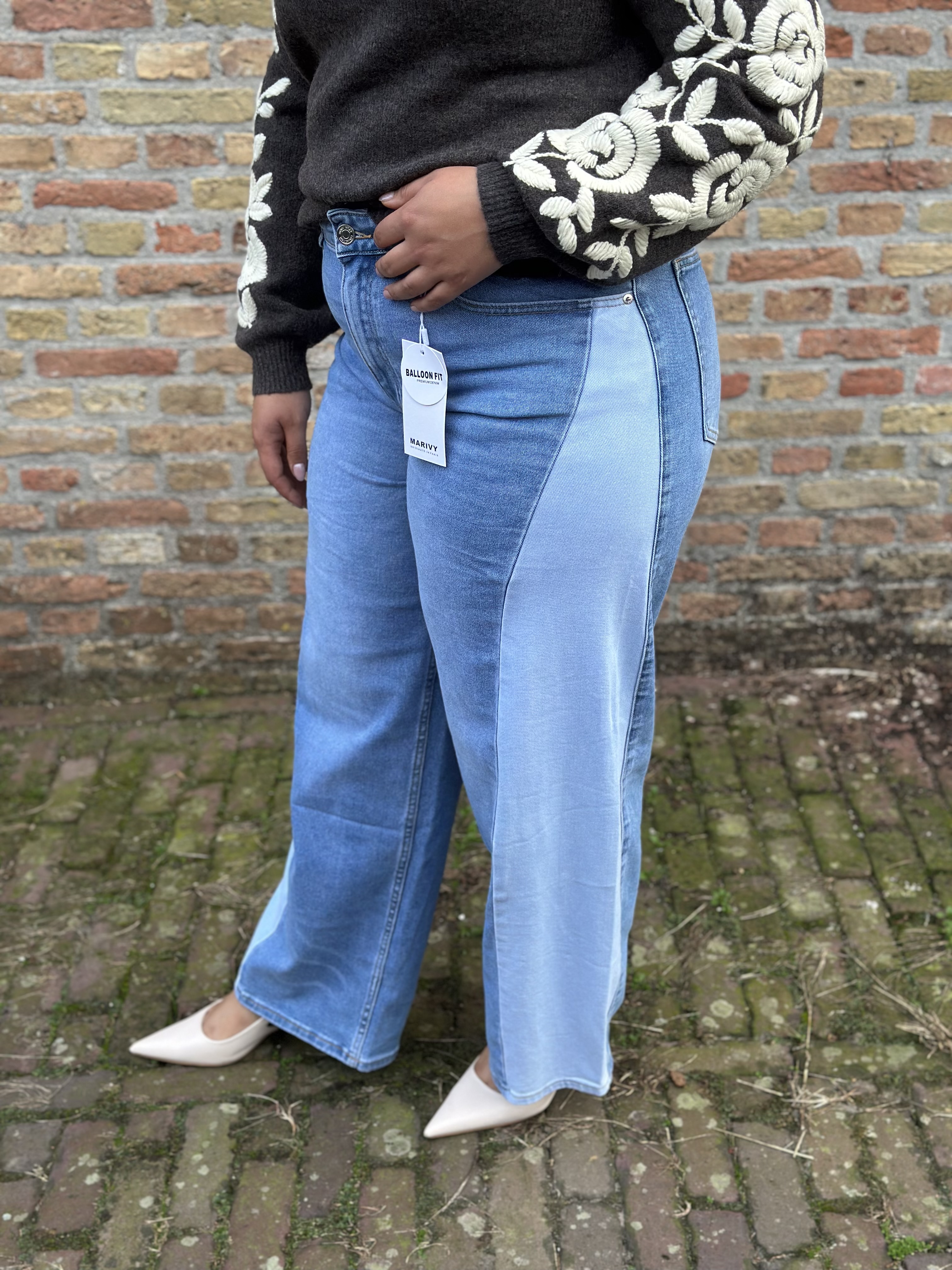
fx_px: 1760
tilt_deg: -25.8
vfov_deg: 39.7
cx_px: 476
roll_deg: +0.5
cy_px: 635
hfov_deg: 30.3
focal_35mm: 48
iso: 125
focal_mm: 6.86
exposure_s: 1/89
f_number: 1.78
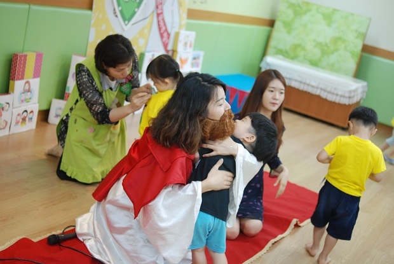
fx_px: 575
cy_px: 132
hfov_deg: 37.8
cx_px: 197
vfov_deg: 25.8
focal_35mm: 52
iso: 200
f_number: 2
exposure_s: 1/60
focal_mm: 35
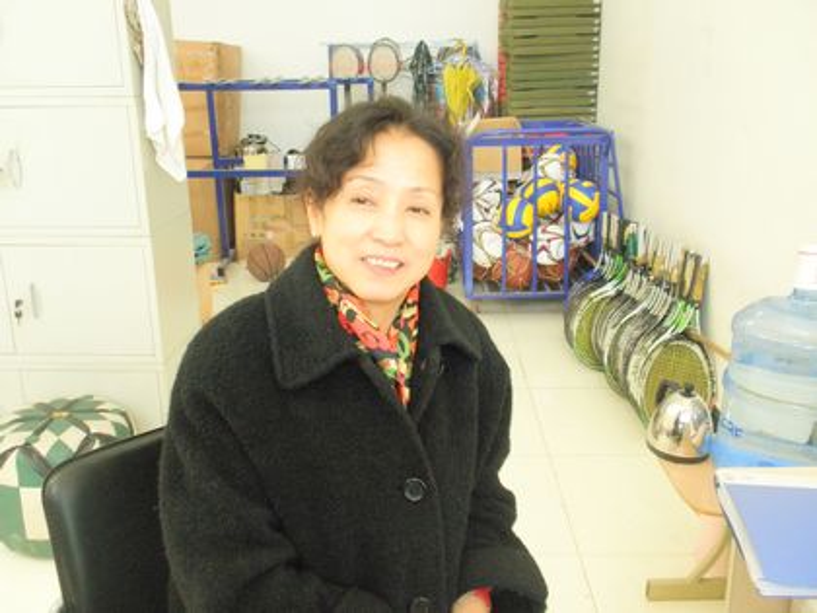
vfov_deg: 38.7
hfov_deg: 50.1
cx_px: 408
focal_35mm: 37
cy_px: 306
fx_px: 873
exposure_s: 1/30
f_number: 3.5
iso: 200
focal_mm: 6.6
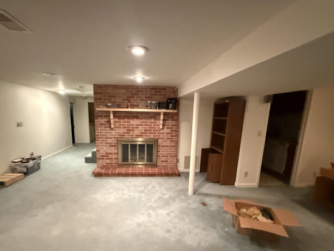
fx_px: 164
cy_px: 143
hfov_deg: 90.8
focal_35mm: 17
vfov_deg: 74.3
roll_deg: -0.7
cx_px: 153
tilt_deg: -8.0
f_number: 2.2
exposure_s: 1/60
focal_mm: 2.22
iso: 1600
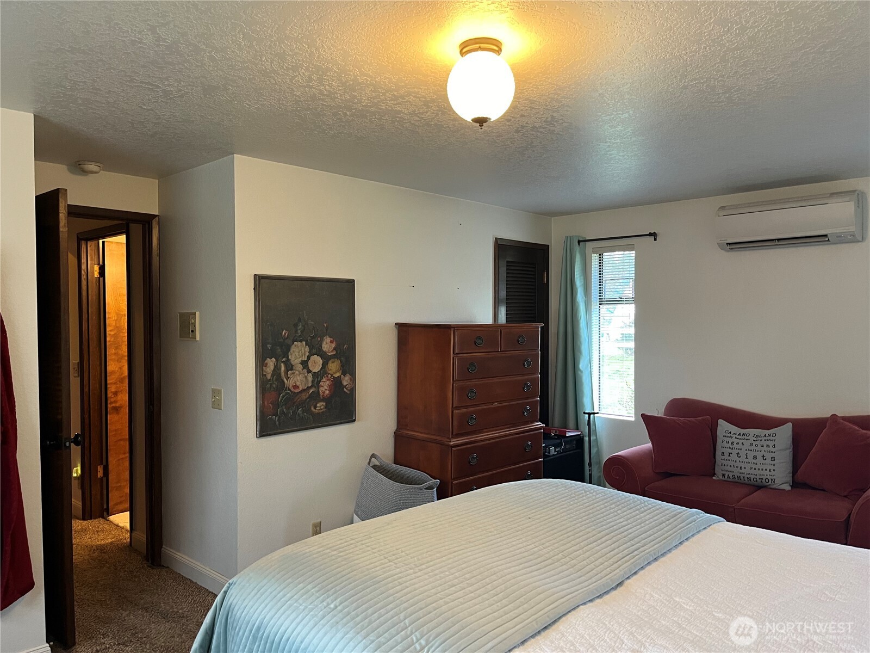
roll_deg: +0.7
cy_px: 326
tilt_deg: -1.7
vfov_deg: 53.1
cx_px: 435
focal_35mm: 26
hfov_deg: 67.3
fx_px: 653
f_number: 1.6
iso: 250
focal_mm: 5.1
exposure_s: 1/60
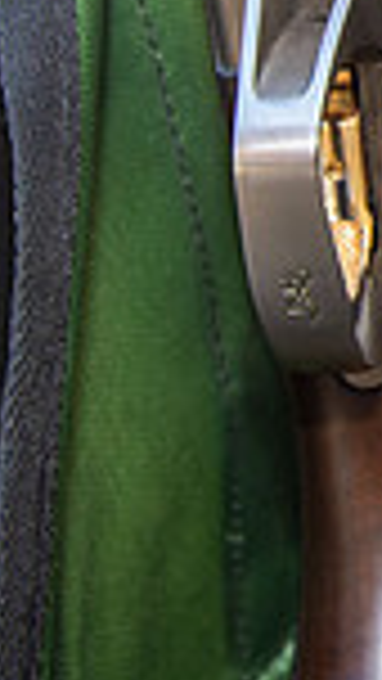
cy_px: -226
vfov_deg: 15.4
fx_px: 2376
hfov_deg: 8.1
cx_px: 1088
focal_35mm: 132
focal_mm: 26
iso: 640
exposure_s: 1/125
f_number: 5.6
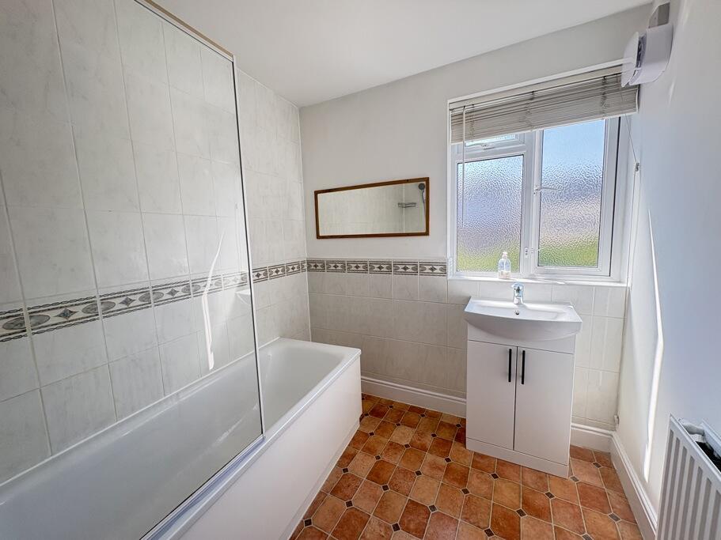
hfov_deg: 102.1
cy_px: 270
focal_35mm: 14
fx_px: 292
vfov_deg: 85.7
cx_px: 360
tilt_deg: -6.9
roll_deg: +2.6
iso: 80
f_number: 2.2
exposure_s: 1/133
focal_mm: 2.22
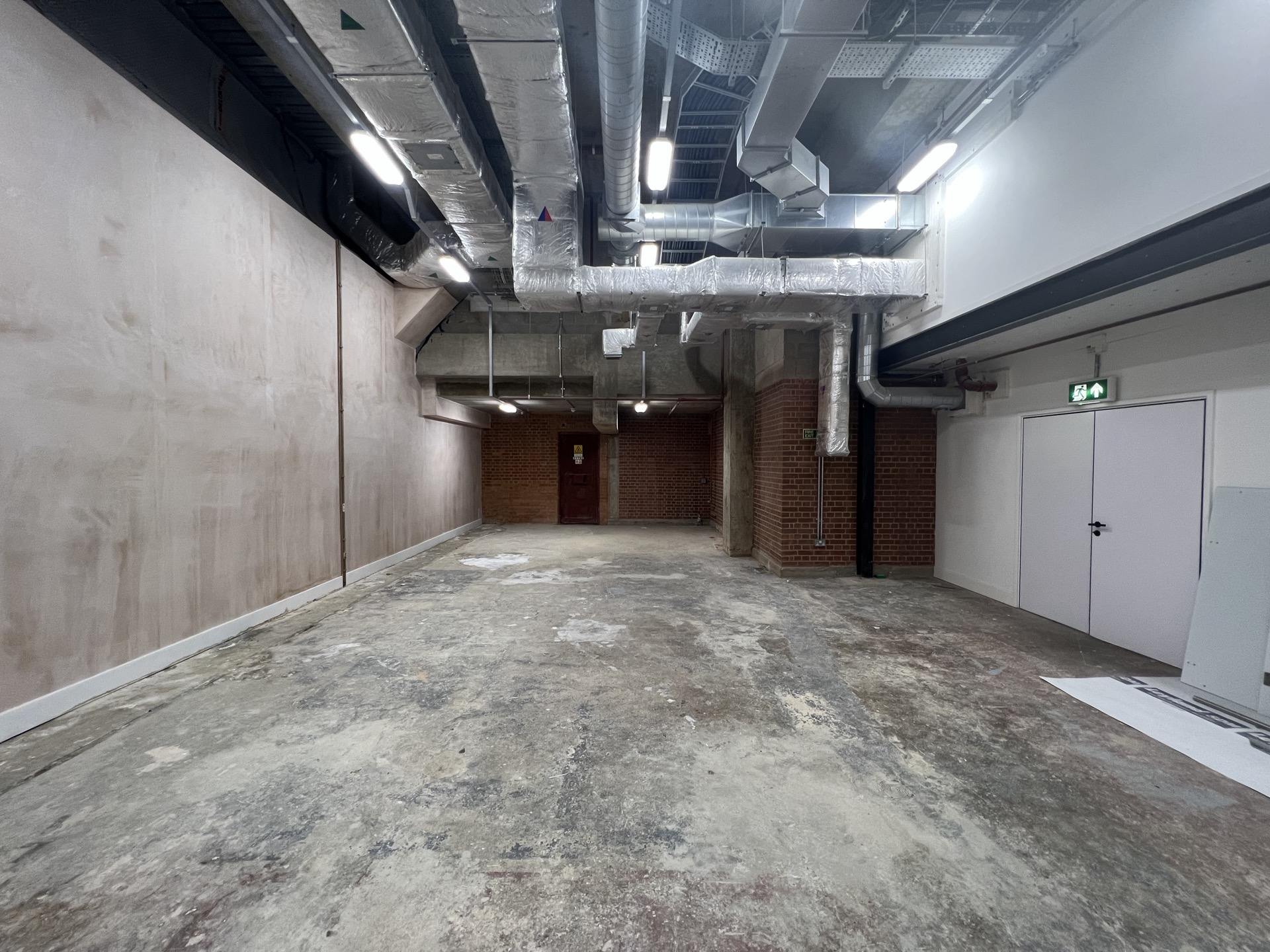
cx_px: 635
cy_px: 476
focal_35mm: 13
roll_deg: -0.9
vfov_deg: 89.9
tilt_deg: -2.9
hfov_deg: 106.2
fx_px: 477
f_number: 1.8
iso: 125
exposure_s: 1/50
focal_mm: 1.57
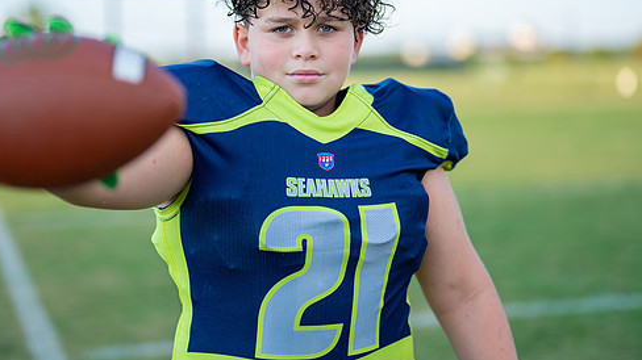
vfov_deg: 16.2
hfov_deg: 28.6
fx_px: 1259
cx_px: 318
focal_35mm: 74
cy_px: 113
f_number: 1.2
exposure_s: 1/2000
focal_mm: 50
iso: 100
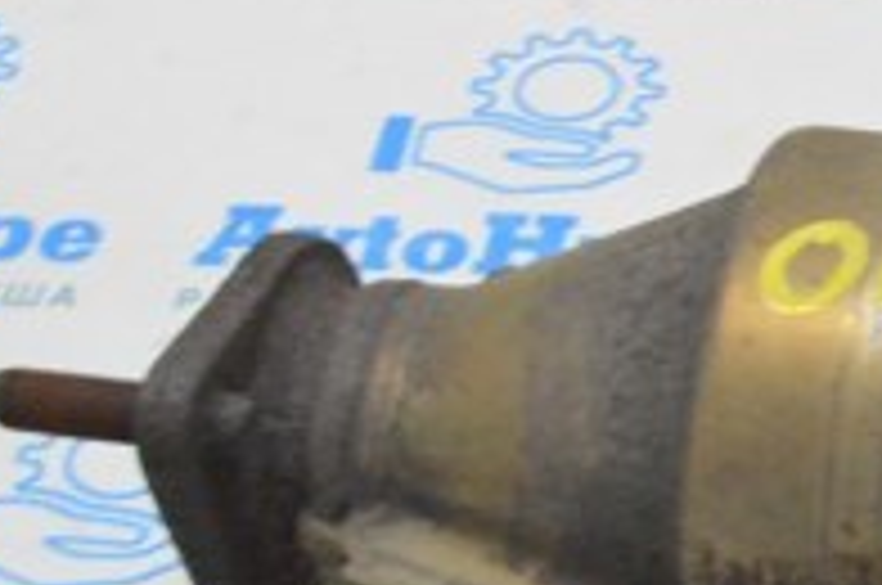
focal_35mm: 137
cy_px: 349
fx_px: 3351
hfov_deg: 14.2
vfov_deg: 10.0
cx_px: 1228
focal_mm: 28
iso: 6400
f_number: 20
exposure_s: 1/20
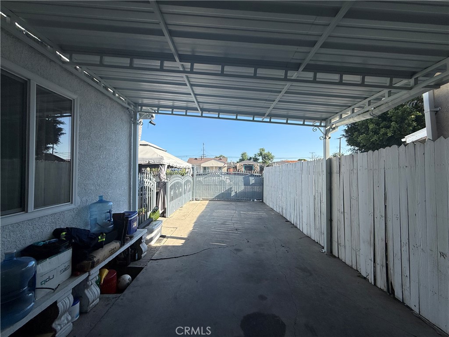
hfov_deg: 102.1
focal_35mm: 14
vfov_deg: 85.7
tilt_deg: +0.8
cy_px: 168
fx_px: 182
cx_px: 224
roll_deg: -0.4
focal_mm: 2.22
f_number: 2.2
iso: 50
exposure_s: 1/1572
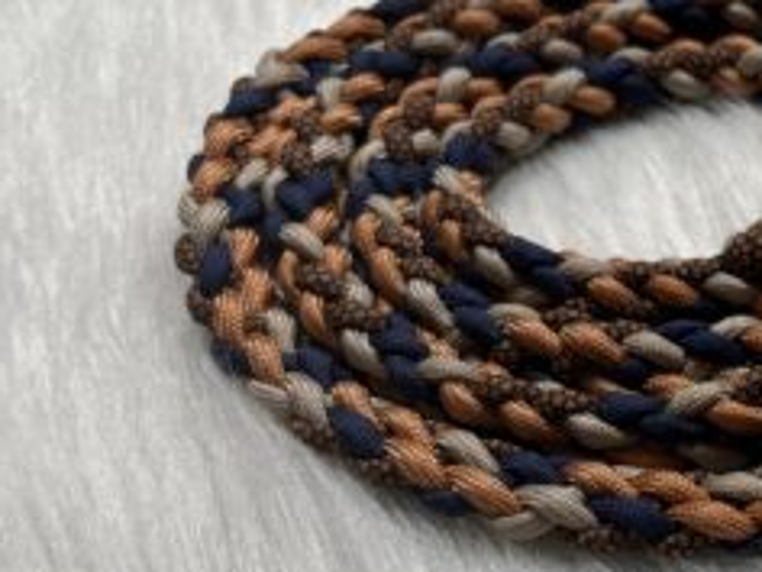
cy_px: 469
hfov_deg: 26.5
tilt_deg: -48.2
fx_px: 1453
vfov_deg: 21.9
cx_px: 888
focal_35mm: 66
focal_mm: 5.1
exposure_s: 1/122
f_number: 1.6
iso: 64
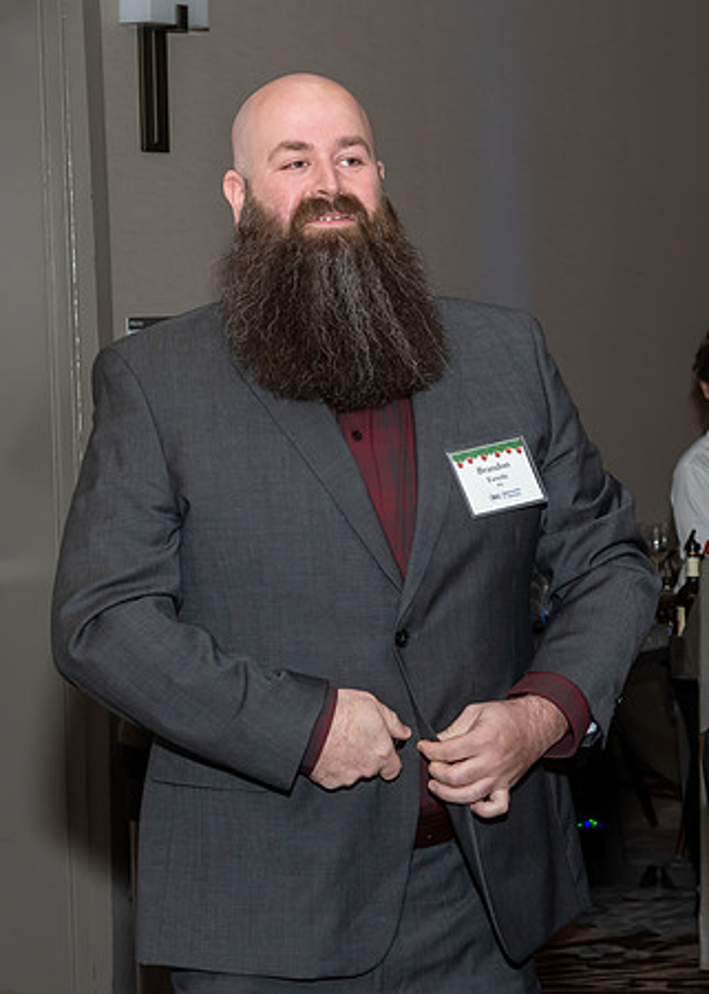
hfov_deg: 13.9
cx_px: 354
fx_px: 2918
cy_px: 460
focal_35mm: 103
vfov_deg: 19.3
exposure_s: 1/250
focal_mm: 40
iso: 400
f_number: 5.6
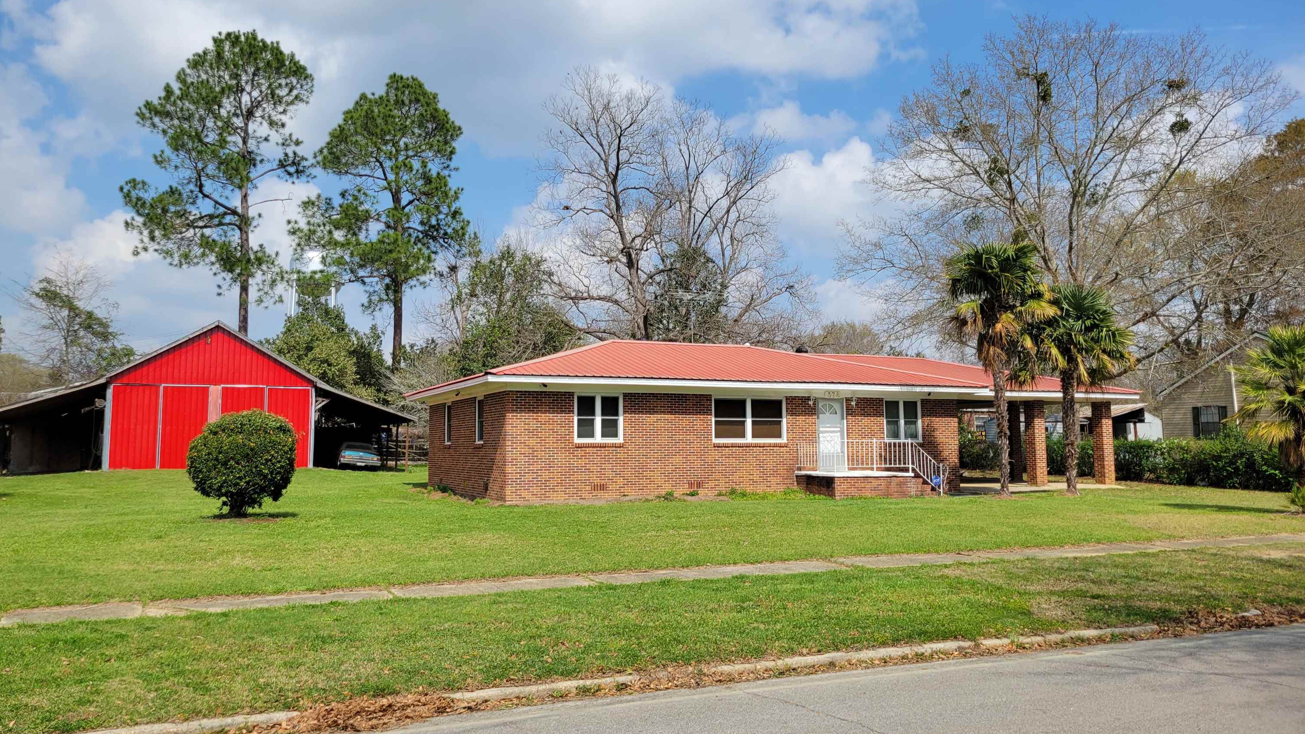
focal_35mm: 29
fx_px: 1003
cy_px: 343
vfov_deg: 40.2
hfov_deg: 66.1
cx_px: 650
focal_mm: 5.4
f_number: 1.8
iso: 40
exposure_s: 1/3273
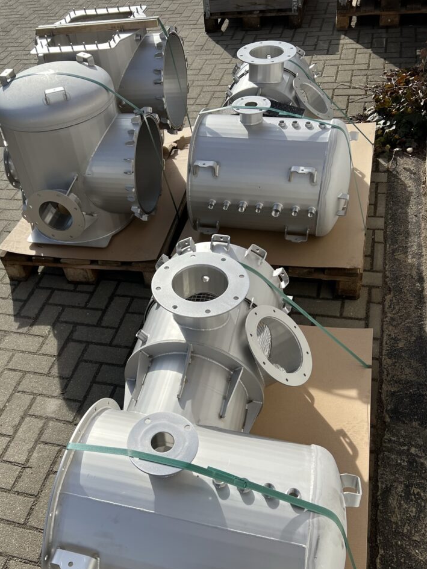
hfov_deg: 42.8
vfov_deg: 55.1
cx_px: 174
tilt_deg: -47.5
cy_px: 331
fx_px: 543
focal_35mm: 33
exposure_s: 1/3460
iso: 50
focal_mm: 5.7
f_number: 1.5
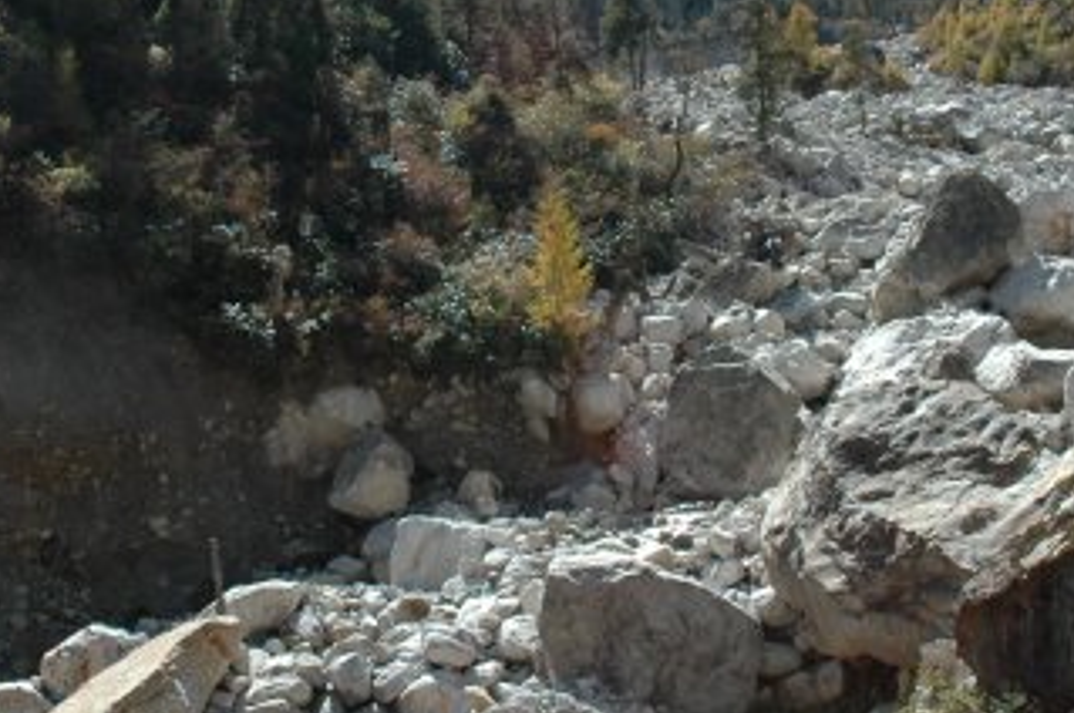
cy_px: 178
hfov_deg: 32.9
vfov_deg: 22.0
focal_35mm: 61
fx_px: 1818
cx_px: 576
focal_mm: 18
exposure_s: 1/320
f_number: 9
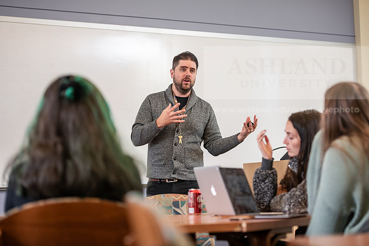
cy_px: 123
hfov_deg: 23.6
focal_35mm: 86
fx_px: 882
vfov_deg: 15.9
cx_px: 184
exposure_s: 1/200
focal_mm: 86
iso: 800
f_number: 3.2
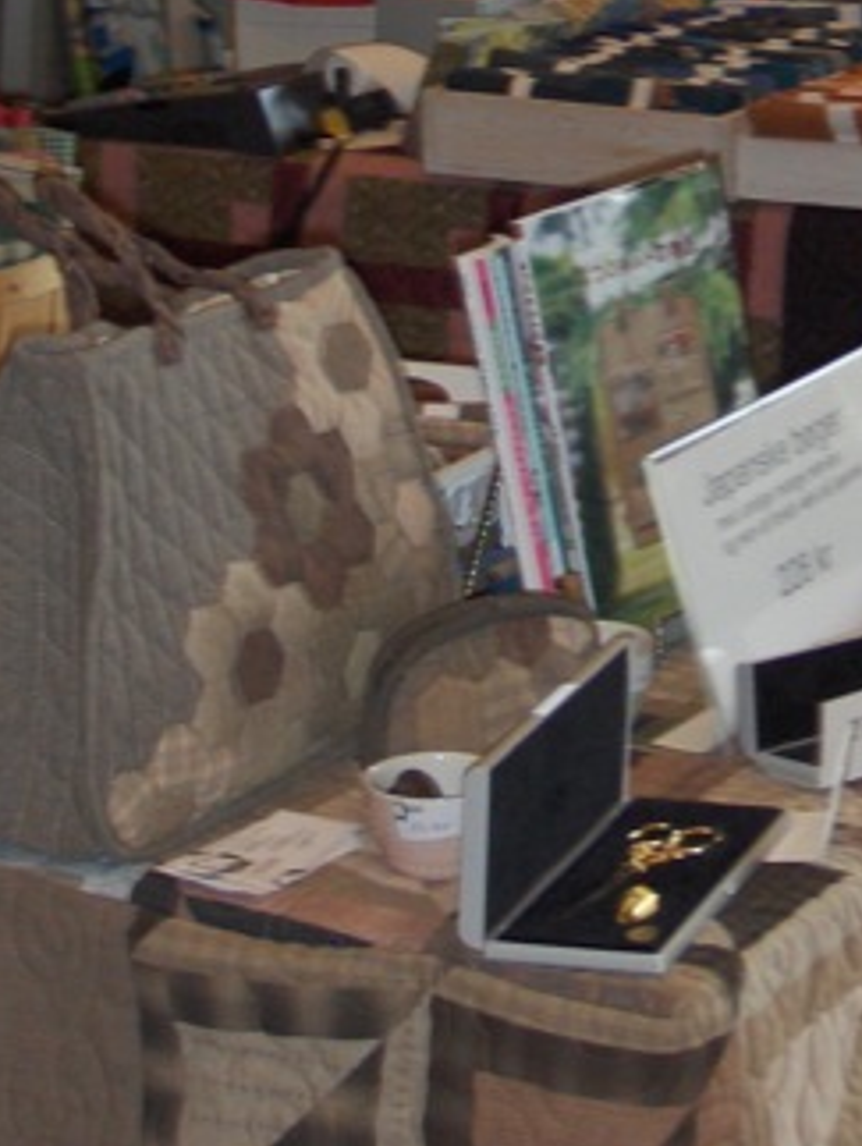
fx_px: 4540
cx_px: 819
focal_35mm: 137
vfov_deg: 14.2
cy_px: 39
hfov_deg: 10.8
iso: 100
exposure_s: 1/60
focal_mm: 9.47
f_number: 3.8
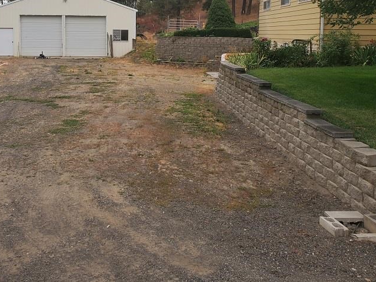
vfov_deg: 33.5
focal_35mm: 42
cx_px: 127
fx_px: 456
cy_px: 65
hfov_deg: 44.2
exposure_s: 1/540
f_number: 2.4
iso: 50
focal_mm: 4.3
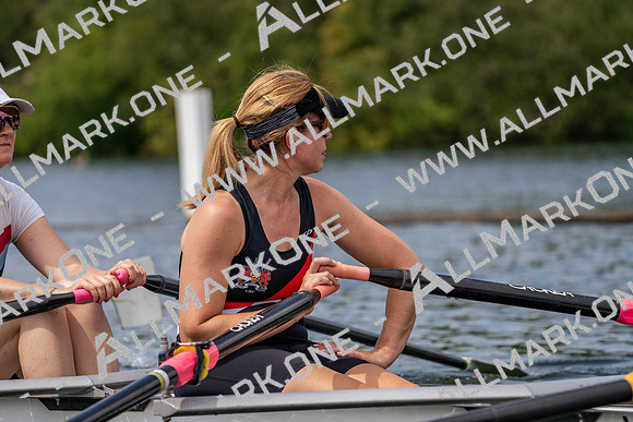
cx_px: 316
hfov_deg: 8.1
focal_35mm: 255
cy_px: 211
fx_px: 4485
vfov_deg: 5.4
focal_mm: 255
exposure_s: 1/1600
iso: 250
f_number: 5.6
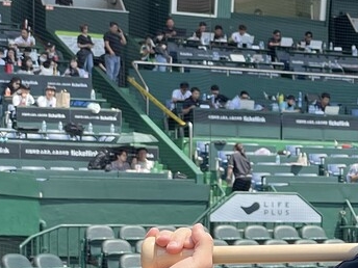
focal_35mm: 136
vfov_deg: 10.8
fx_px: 1407
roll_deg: +0.7
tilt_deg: -0.2
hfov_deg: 14.0
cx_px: 444
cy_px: 263
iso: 25
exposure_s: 1/615
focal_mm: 6
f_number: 2
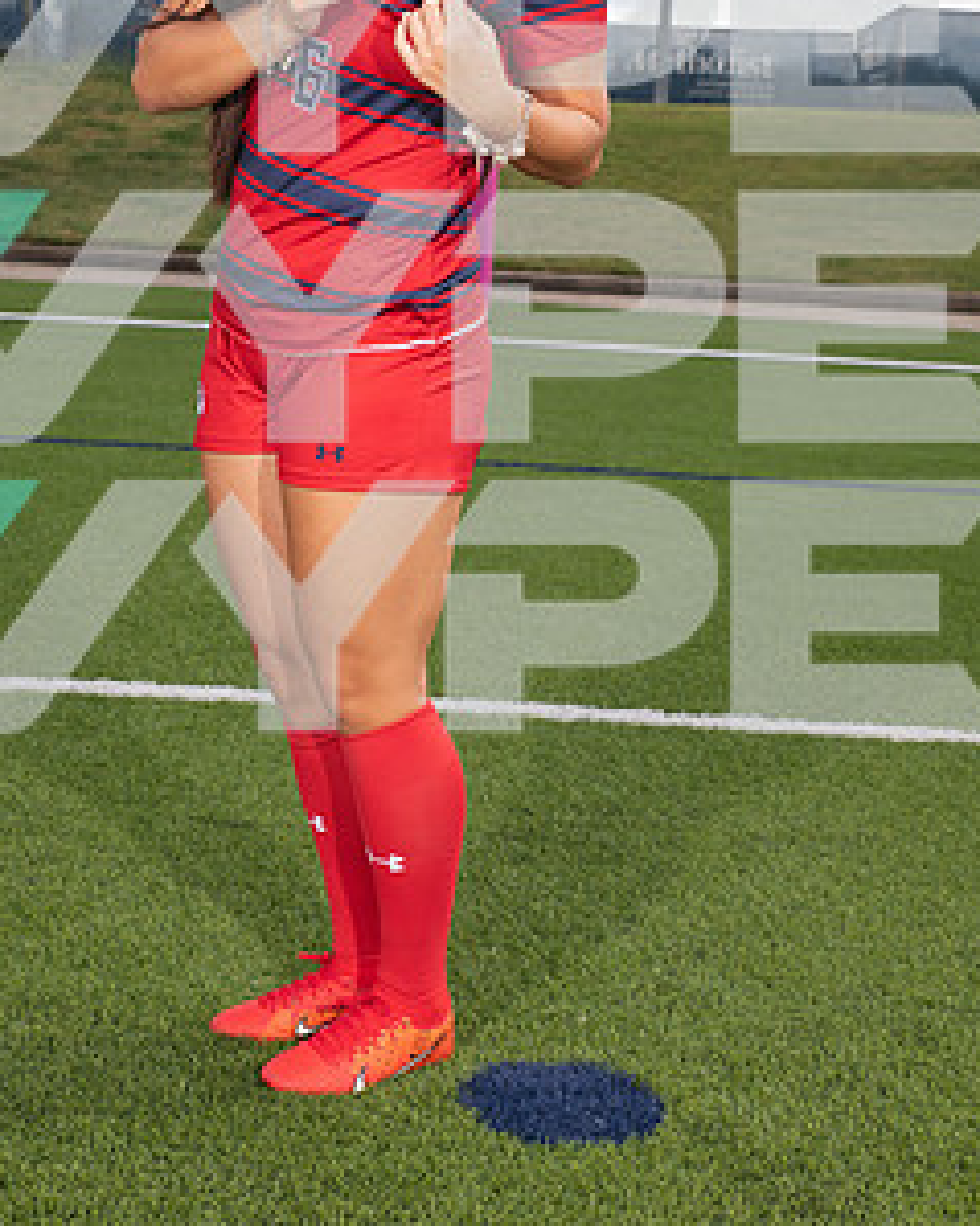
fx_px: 2358
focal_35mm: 65
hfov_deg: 23.5
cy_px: 320
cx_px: 406
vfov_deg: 28.7
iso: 125
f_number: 7.1
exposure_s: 1/400
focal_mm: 46
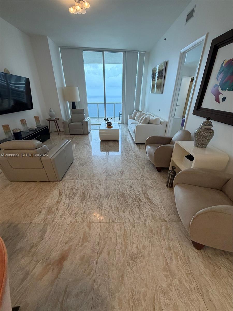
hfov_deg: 85.7
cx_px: 116
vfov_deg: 102.1
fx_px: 126
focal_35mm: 14
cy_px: 156
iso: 250
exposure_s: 1/120
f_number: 2.2
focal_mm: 2.22
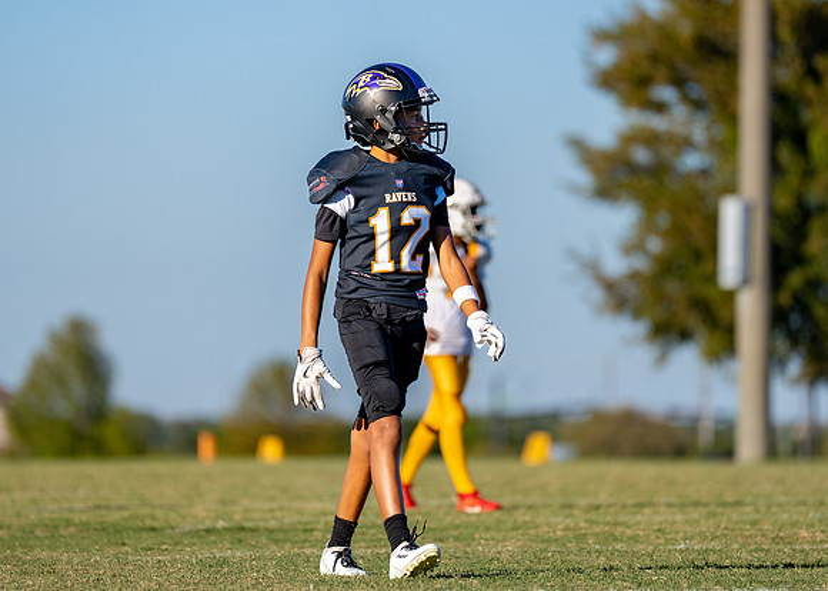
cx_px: 378
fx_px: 7190
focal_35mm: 306
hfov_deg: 6.6
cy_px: 271
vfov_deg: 4.7
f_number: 2.8
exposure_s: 1/4000
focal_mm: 200
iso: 160
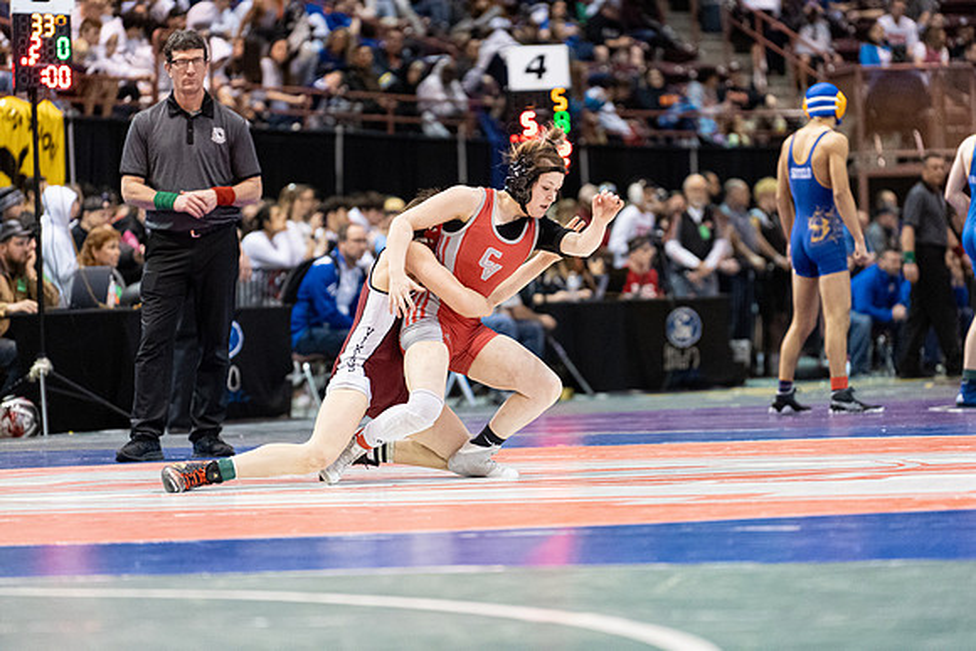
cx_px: 488
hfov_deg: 10.3
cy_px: 326
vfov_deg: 6.9
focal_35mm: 200
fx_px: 5423
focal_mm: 200
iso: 10000
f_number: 4
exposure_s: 1/500
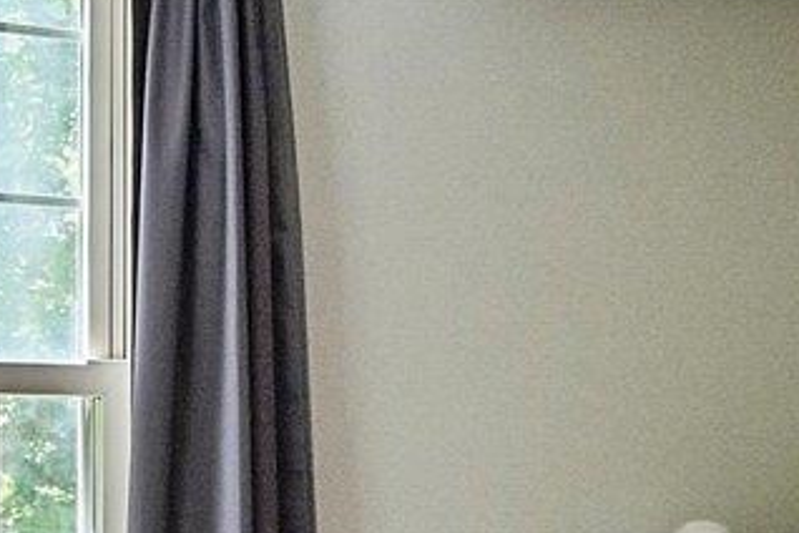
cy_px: 492
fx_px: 2286
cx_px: 83
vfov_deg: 13.2
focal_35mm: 103
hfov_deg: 19.5
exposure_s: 1/40
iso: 400
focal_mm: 16
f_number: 8
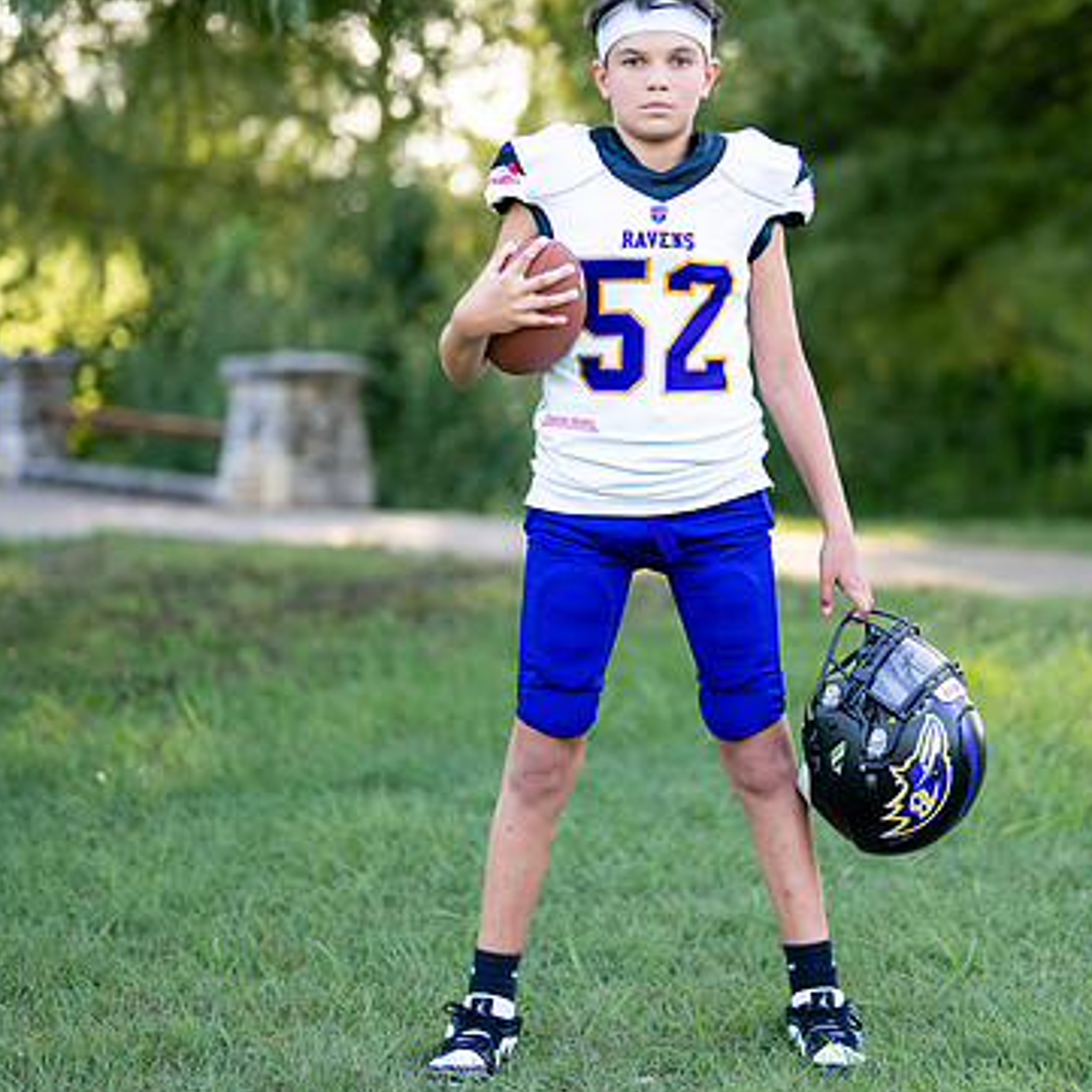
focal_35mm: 90
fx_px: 3212
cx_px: 739
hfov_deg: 19.2
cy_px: 458
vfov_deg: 19.3
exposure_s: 1/1000
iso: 100
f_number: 1.2
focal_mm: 50
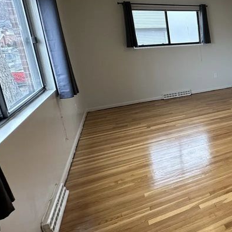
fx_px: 243
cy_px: 80
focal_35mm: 32
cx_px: 272
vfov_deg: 50.3
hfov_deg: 38.9
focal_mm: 2.22
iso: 64
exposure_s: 1/120
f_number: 2.2
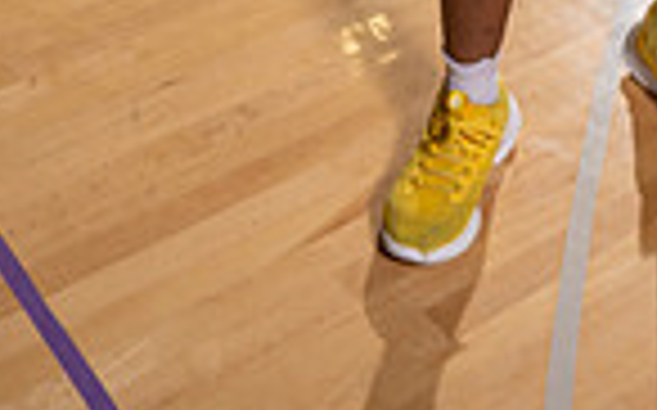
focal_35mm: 91
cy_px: -523
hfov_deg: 22.2
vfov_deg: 12.0
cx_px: 603
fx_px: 1628
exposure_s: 1/250
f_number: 7.1
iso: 320
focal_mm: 29
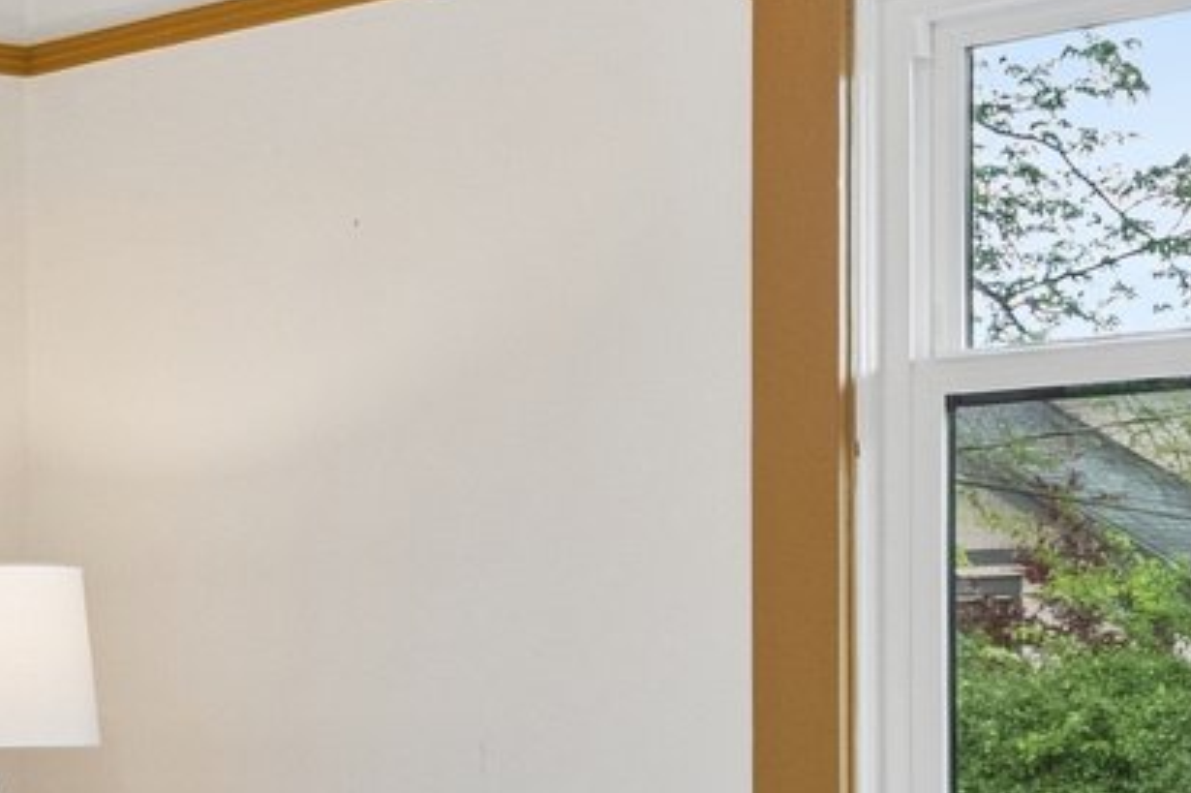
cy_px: 710
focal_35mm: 90
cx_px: -706
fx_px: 2976
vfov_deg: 15.0
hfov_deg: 19.2
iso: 2000
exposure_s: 1/80
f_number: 8
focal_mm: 18
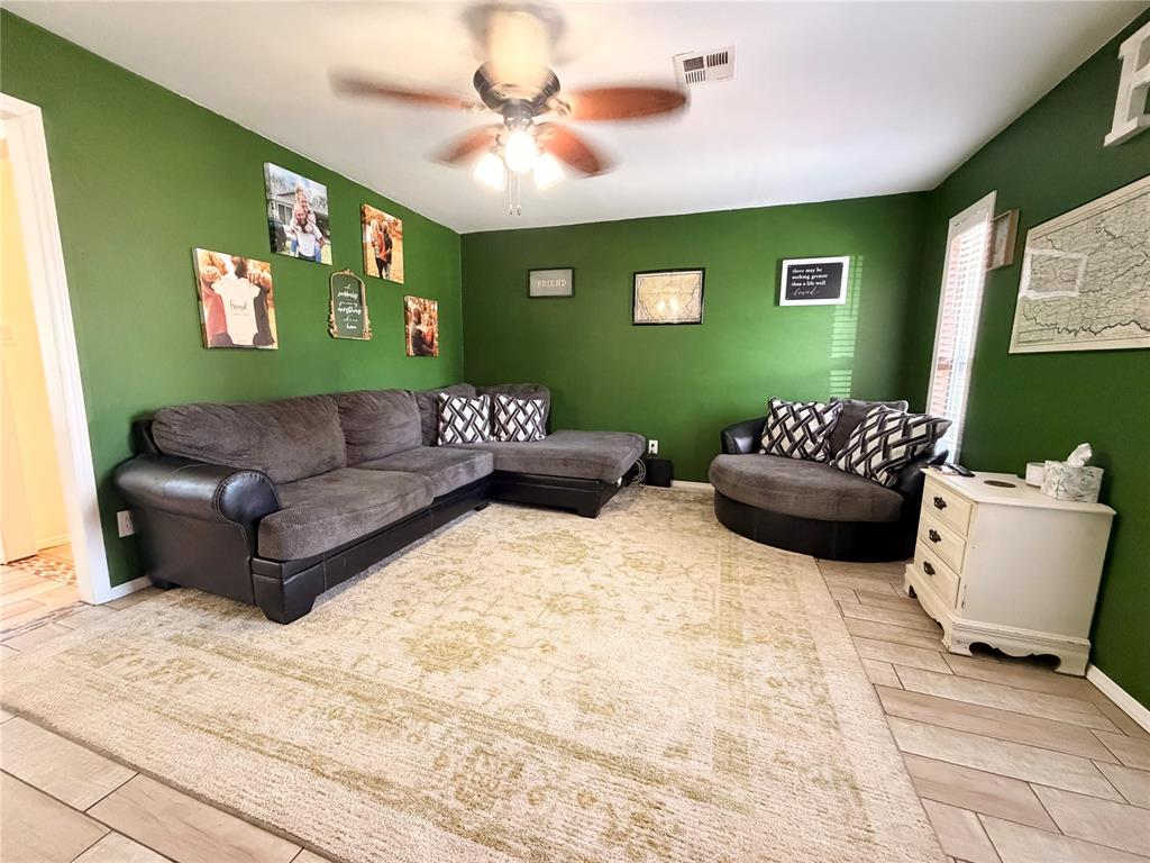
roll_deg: -1.1
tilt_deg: -8.5
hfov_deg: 102.1
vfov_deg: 85.7
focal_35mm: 14
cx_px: 575
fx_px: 465
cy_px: 432
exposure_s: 1/60
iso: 640
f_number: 2.2
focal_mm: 2.22
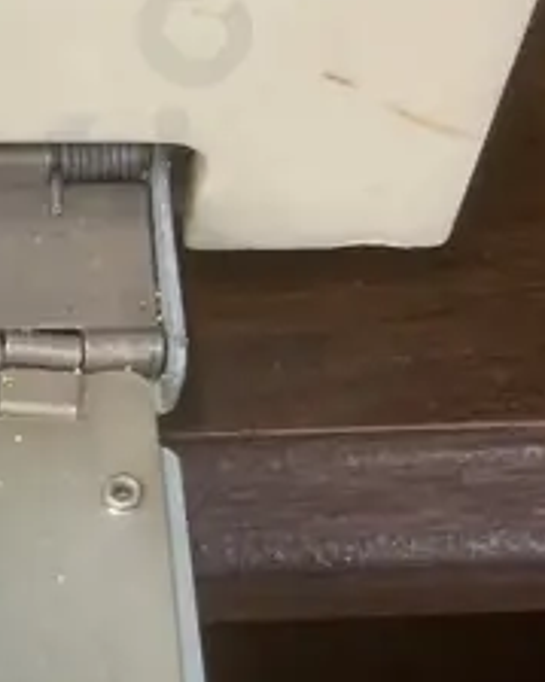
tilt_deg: -62.9
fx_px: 2522
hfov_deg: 11.4
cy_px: 898
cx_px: -460
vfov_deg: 14.7
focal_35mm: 125
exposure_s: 1/50
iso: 100
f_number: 1.8
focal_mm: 3.99
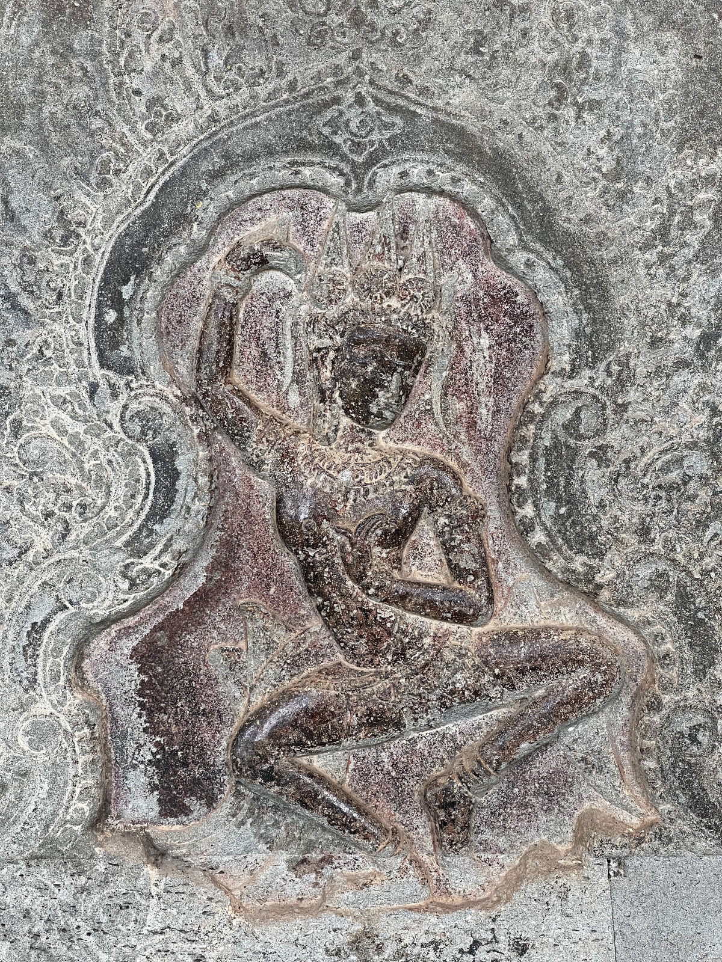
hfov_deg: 19.1
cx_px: 361
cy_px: 481
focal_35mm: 77
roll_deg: +1.0
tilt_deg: -3.0
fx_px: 2141
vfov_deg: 25.3
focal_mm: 9
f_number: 2.8
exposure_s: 1/99
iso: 50
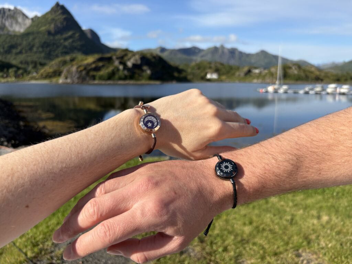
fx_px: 264
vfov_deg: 53.1
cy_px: 132
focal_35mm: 26
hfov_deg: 67.3
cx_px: 176
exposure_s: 1/2985
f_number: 1.6
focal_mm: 6
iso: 50
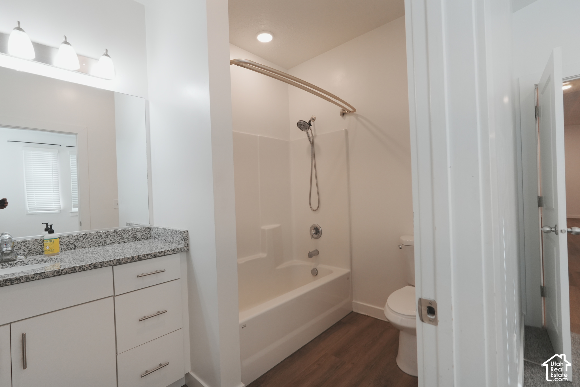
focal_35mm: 16
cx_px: 290
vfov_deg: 72.0
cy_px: 194
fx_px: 266
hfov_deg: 95.0
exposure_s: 1/100
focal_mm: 11
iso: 400
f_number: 5
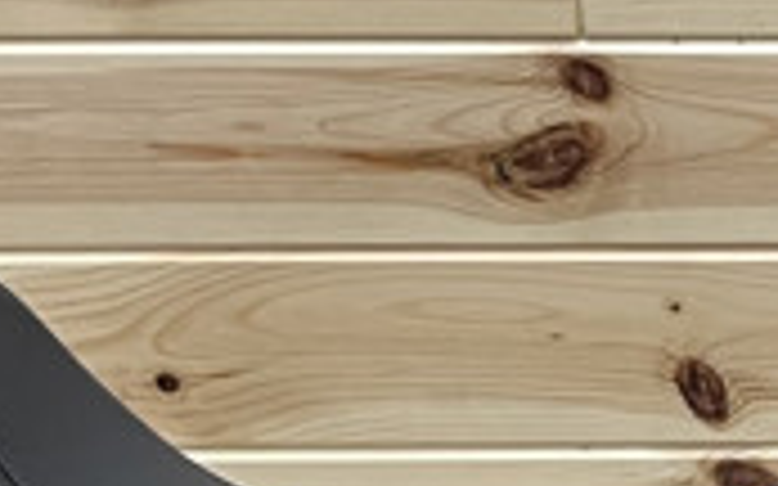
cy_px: 513
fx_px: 3603
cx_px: 1154
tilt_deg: -27.8
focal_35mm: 170
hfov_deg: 11.8
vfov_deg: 7.7
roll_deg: -0.7
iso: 160
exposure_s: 1/60
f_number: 1.6
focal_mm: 5.1
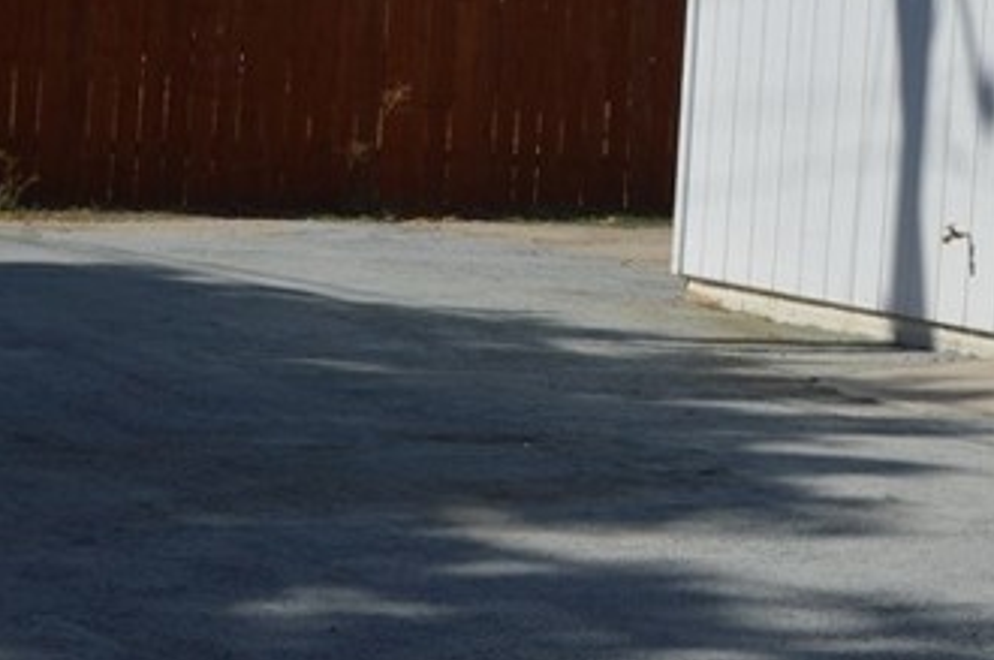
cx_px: 1343
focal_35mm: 121
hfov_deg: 16.0
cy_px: 118
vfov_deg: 11.2
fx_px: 3336
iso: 100
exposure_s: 1/320
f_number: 9
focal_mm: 26
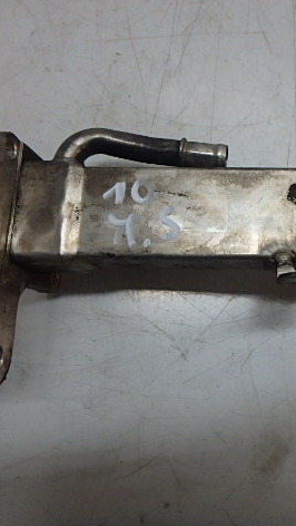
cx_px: 239
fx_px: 432
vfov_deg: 62.6
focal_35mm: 31
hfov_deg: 36.5
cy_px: 262
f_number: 3.5
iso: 200
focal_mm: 3.7
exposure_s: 1/60
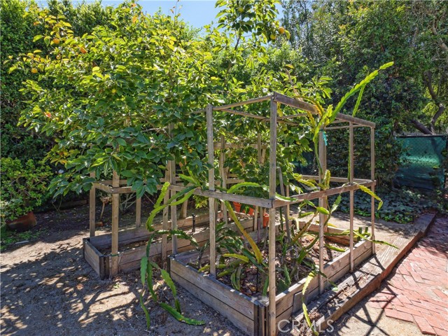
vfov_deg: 71.6
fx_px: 233
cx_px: 224
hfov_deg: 87.8
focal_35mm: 18
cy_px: 168
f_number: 14
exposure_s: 1/60
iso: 200
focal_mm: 9
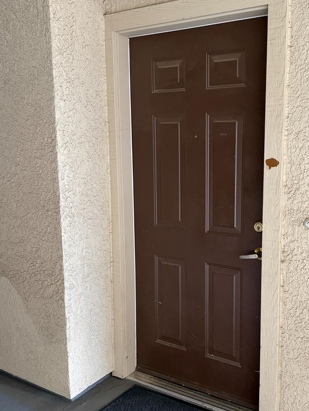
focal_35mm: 36
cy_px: 207
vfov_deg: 51.3
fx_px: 428
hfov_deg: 39.0
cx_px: 215
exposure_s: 1/60
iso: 500
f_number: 1.78
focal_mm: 6.76
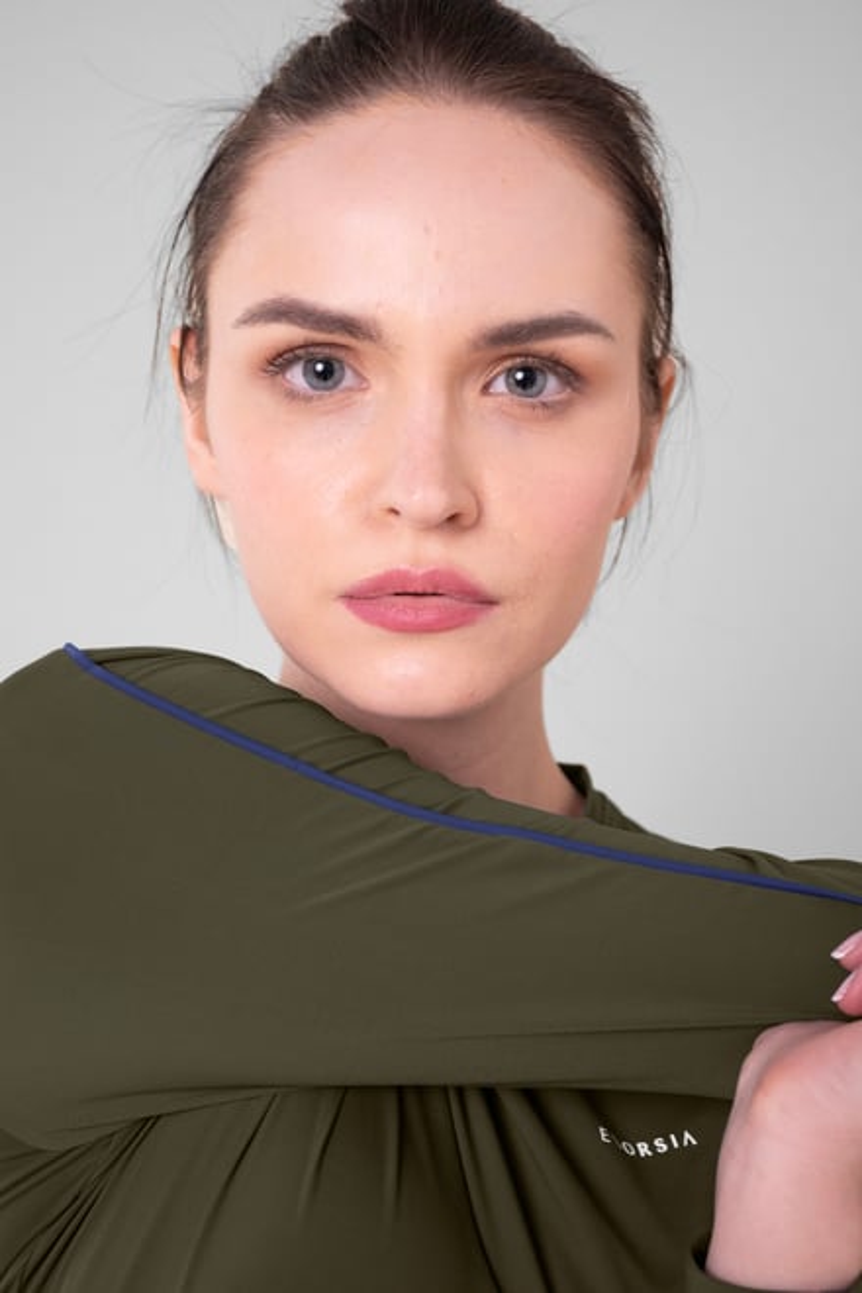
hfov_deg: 27.0
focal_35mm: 50
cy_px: 646
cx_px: 431
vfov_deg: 39.6
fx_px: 1796
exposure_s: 1/100
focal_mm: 50
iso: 1600
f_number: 7.1
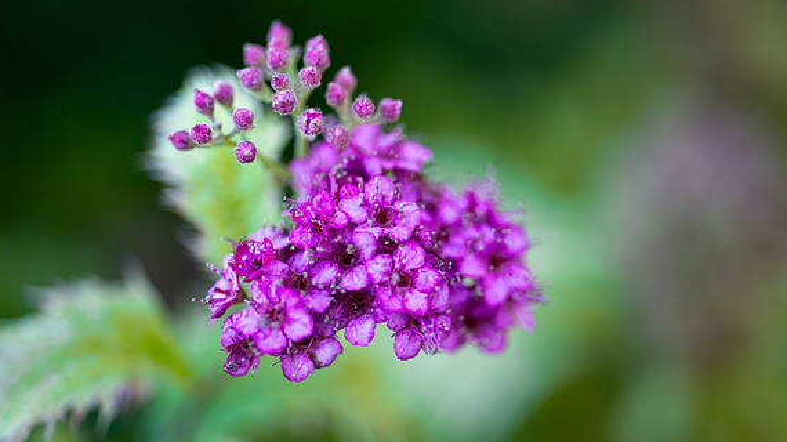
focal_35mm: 64
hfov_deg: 32.8
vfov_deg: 18.8
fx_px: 1335
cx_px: 395
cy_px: 216
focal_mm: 60
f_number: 3.5
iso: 500
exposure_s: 1/320
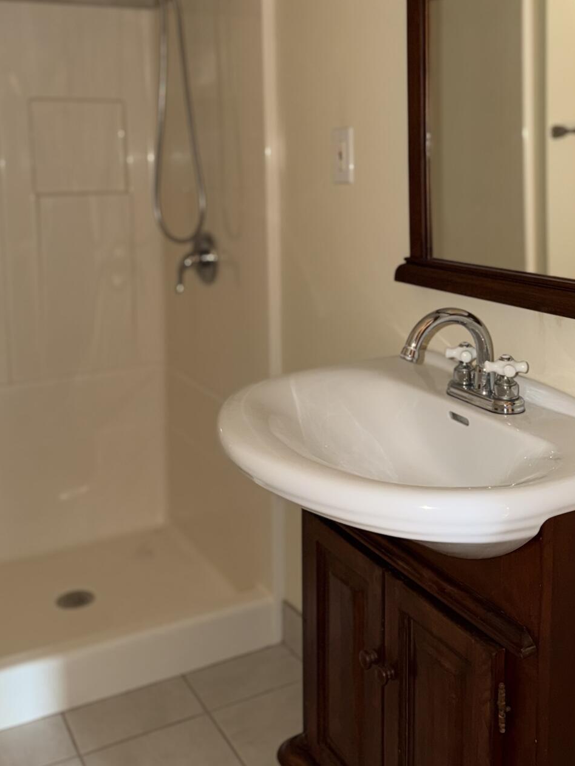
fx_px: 842
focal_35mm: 38
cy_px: 247
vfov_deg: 48.1
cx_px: 299
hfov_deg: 37.7
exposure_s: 1/11
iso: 100
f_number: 1.78
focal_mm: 6.76
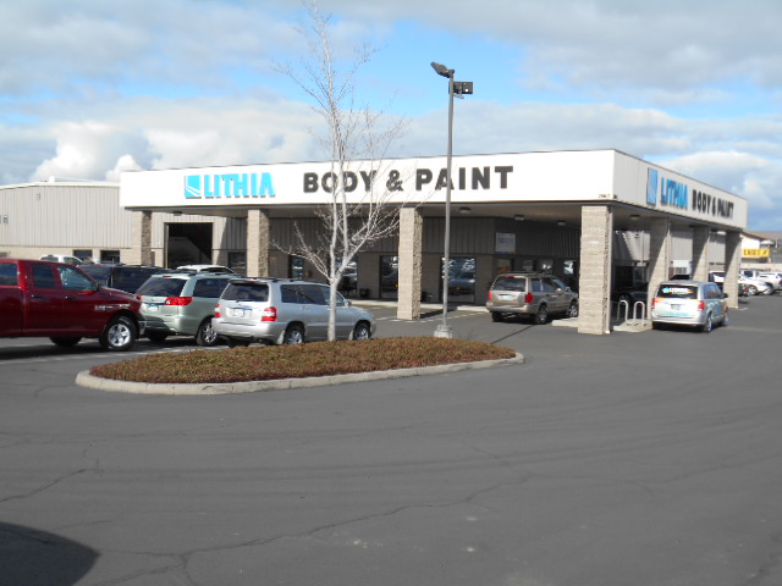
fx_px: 926
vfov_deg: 35.1
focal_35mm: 41
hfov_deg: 45.8
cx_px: 391
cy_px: 293
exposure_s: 1/640
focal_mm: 7.2
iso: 80
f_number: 3.9
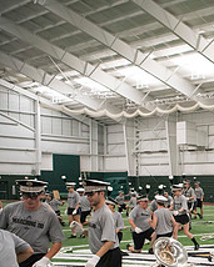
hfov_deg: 20.7
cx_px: 334
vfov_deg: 29.8
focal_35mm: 61
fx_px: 483
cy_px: 235
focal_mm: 24
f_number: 3.2
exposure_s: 1/320
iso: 3200
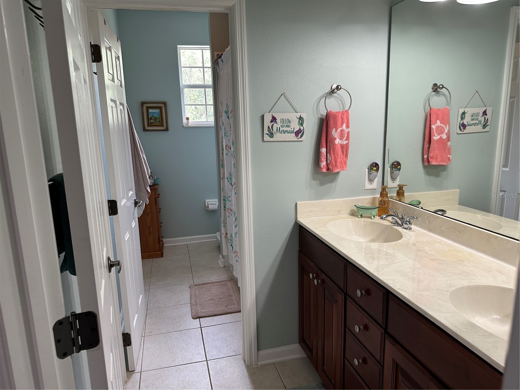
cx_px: 260
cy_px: 195
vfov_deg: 56.8
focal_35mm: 24
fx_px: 361
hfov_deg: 71.6
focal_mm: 6.86
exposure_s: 1/120
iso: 125
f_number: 1.78
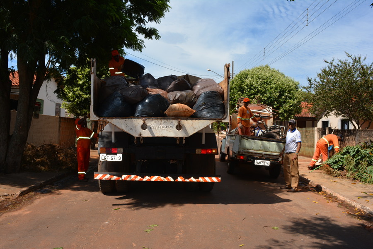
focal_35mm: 30
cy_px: 124
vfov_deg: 43.7
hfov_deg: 61.9
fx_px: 311
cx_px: 186
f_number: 10
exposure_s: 1/200
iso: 100
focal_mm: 20
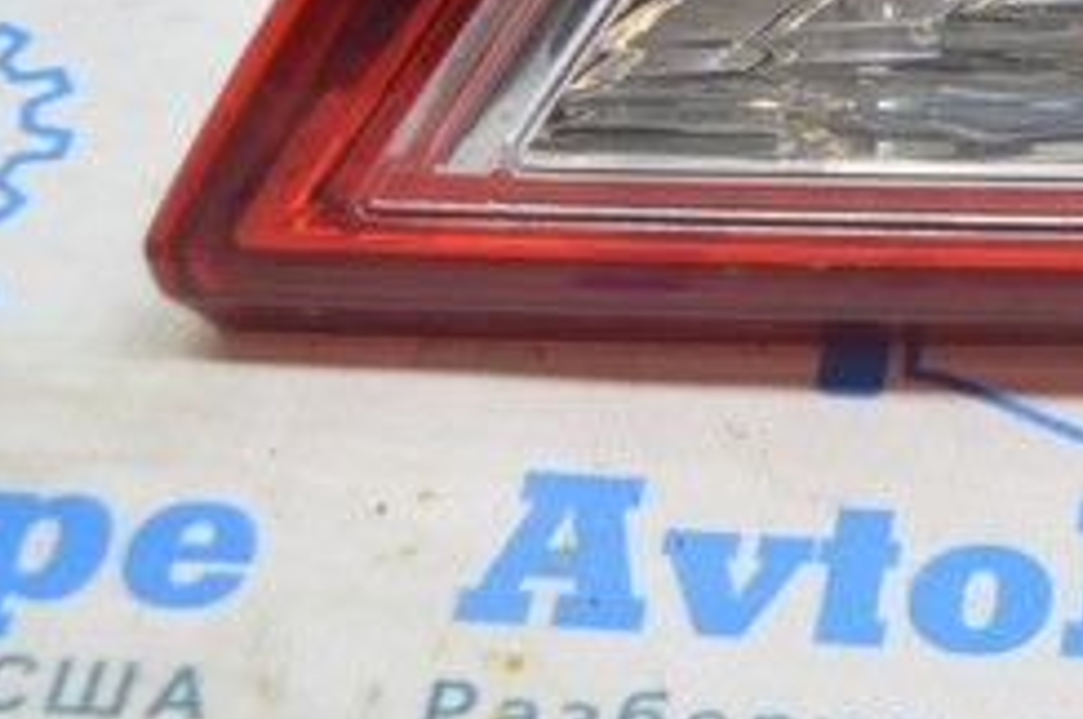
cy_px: -100
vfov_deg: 9.0
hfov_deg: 13.3
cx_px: 1198
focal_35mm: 151
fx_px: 4537
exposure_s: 1/40
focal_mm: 24
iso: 400
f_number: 4
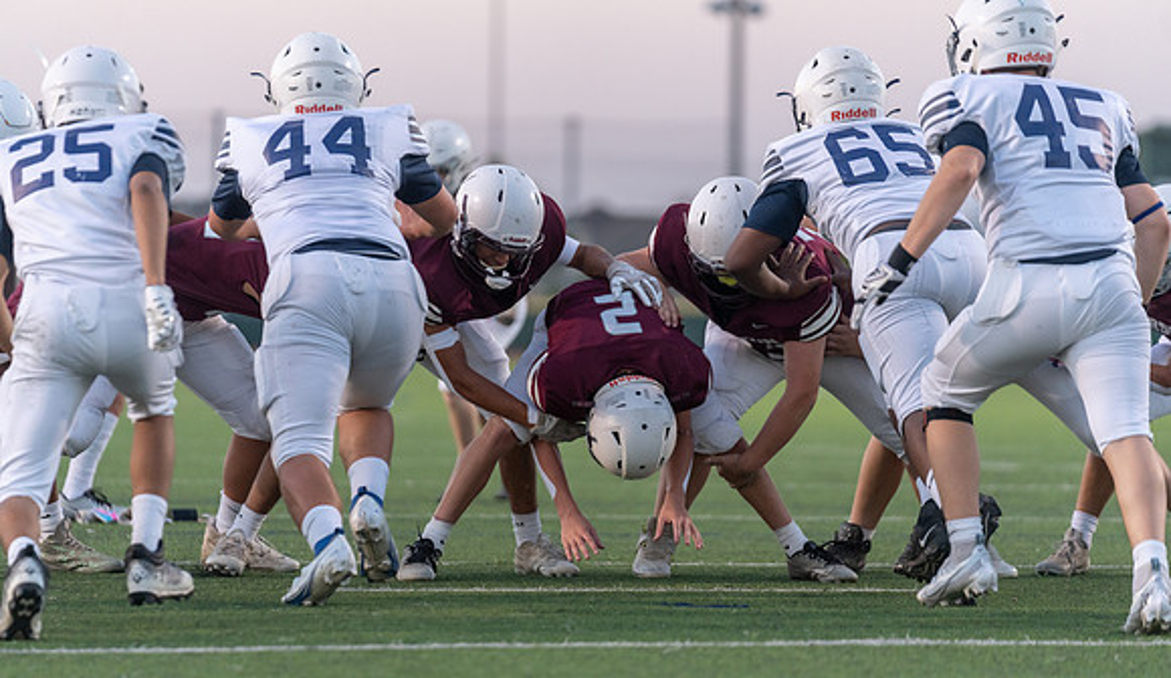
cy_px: 390
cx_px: 586
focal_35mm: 208
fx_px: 6504
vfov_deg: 6.0
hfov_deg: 10.3
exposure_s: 1/1250
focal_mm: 200
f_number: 2.8
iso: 1000
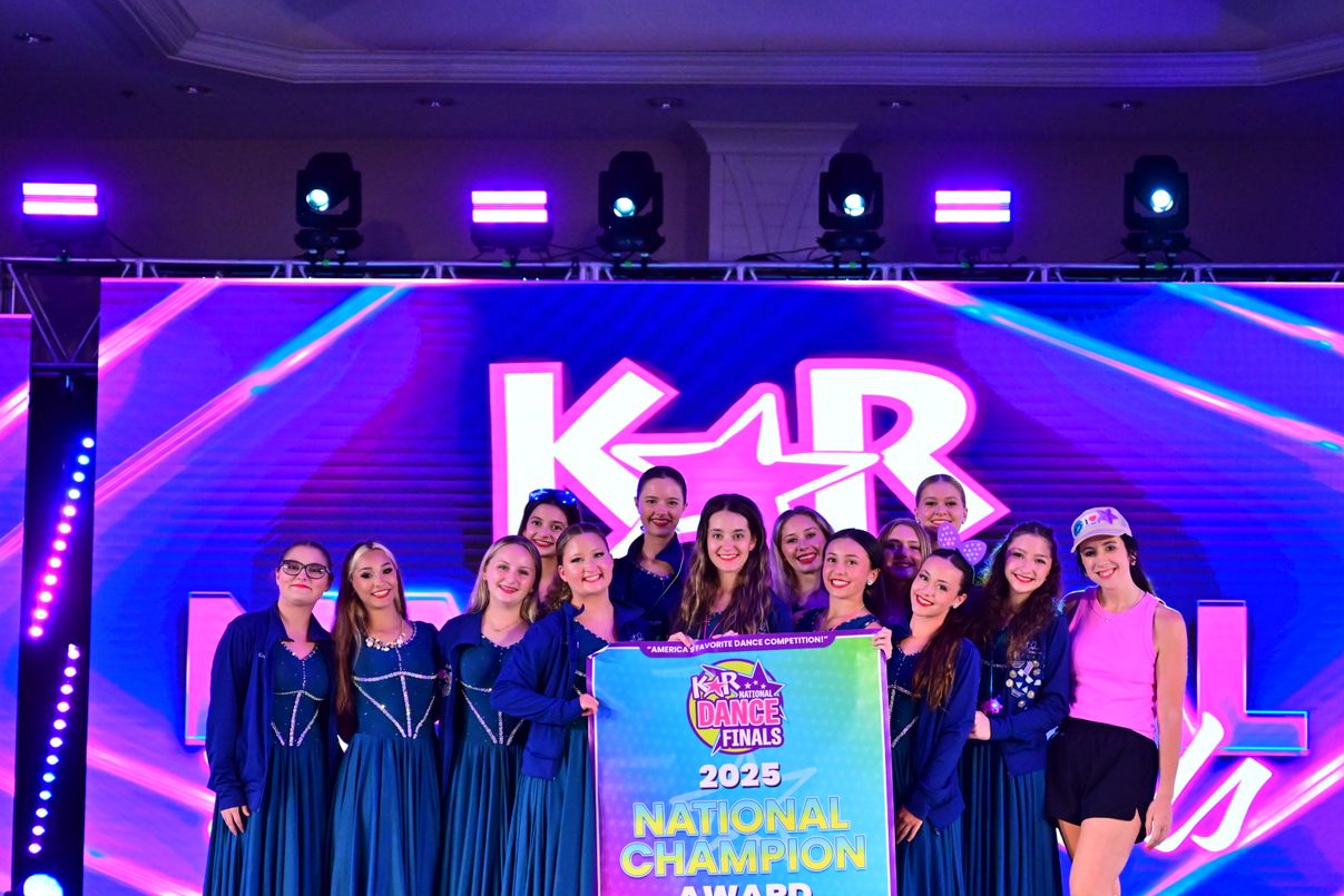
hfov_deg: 23.4
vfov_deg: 15.7
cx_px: 719
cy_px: 513
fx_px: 3248
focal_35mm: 87
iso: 4000
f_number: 3.2
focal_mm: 70
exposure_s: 1/1000
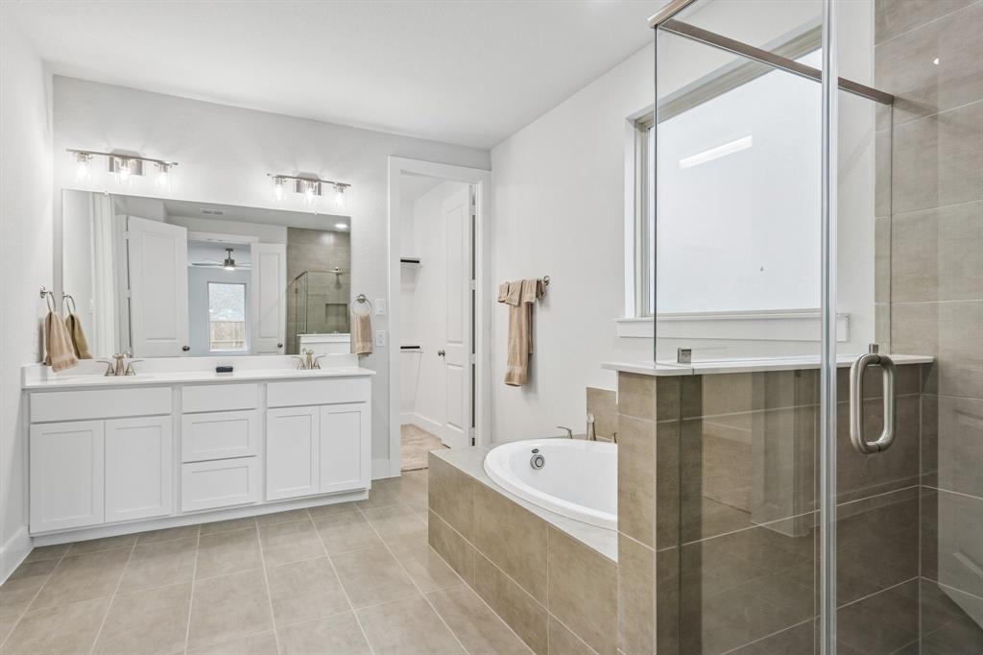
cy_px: 328
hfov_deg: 86.9
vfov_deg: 64.5
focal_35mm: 19
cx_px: 492
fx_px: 519
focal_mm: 19
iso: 320
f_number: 8
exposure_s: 1/30
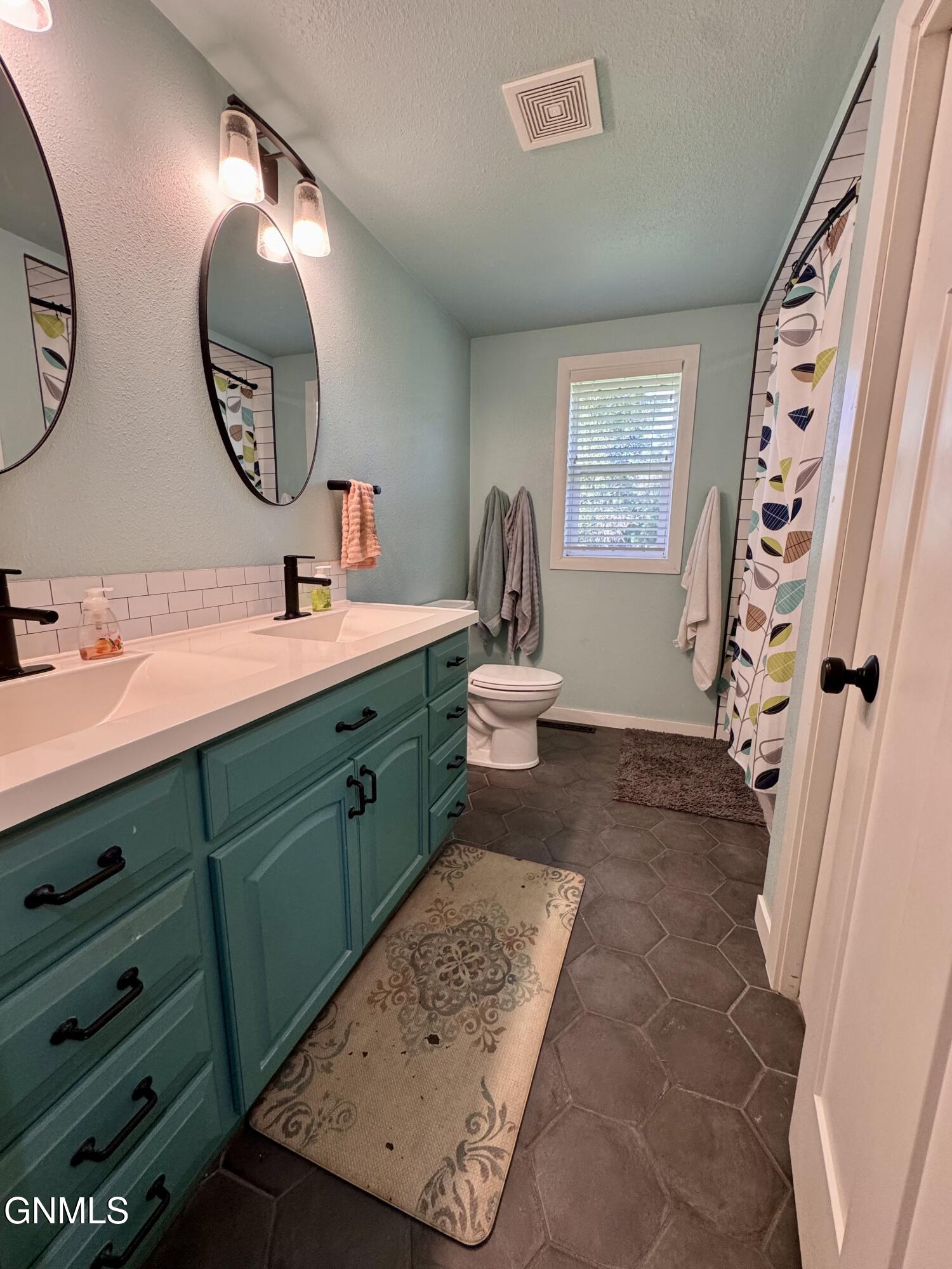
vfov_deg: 102.1
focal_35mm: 14
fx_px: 513
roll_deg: -0.4
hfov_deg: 85.7
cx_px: 476
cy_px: 634
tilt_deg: -10.6
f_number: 2.2
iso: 200
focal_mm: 2.22
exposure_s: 1/120
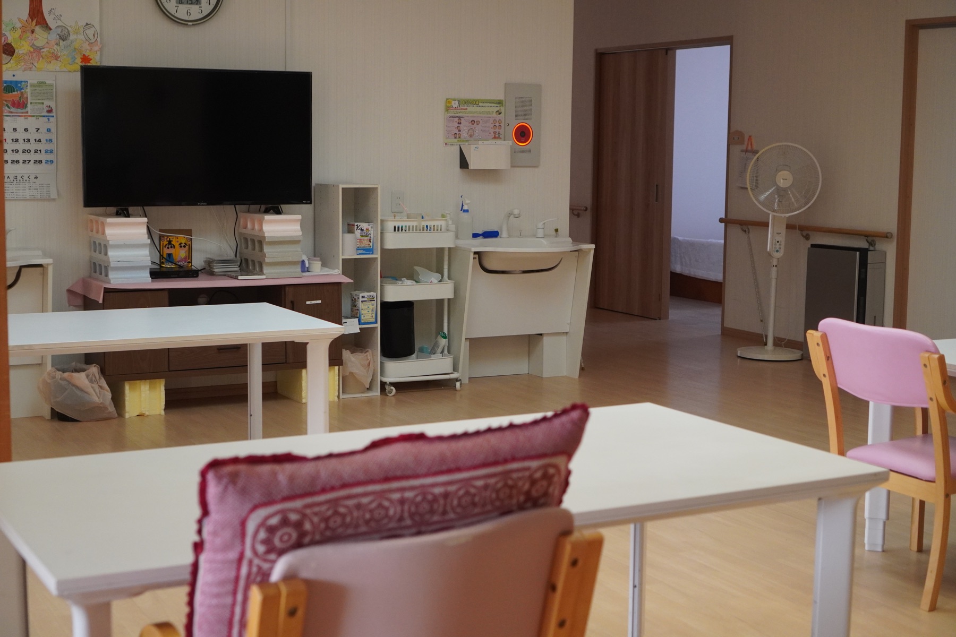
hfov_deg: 37.9
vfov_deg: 25.8
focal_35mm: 52
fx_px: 1394
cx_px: 478
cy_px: 318
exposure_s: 1/160
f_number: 3.5
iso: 1600
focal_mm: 35
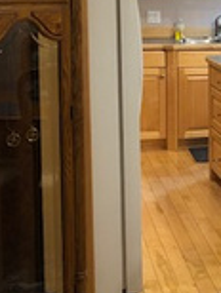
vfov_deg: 22.3
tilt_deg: -7.2
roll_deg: -1.5
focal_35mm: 87
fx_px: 739
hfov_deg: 15.6
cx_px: 335
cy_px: 78
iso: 50
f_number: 1.8
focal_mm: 3.99
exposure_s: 1/15
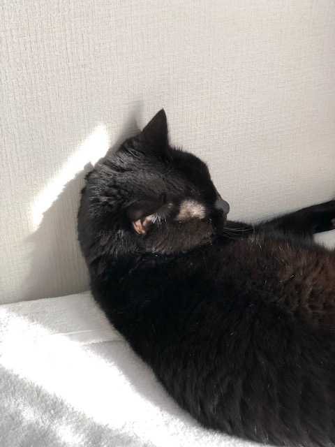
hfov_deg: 25.7
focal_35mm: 57
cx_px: 168
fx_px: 735
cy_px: 224
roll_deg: +0.2
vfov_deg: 33.8
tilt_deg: -35.3
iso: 50
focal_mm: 6.6
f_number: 2.8
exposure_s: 1/30
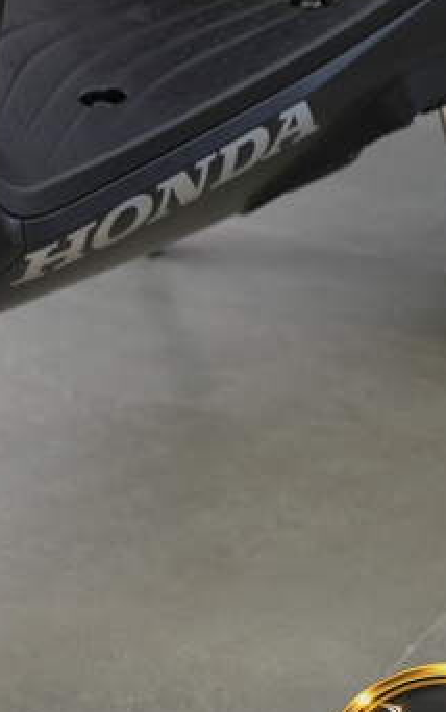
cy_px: 241
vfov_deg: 16.6
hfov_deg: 9.5
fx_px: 2436
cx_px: -573
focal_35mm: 125
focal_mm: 23.4
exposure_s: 1/60
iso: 200
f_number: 2.8
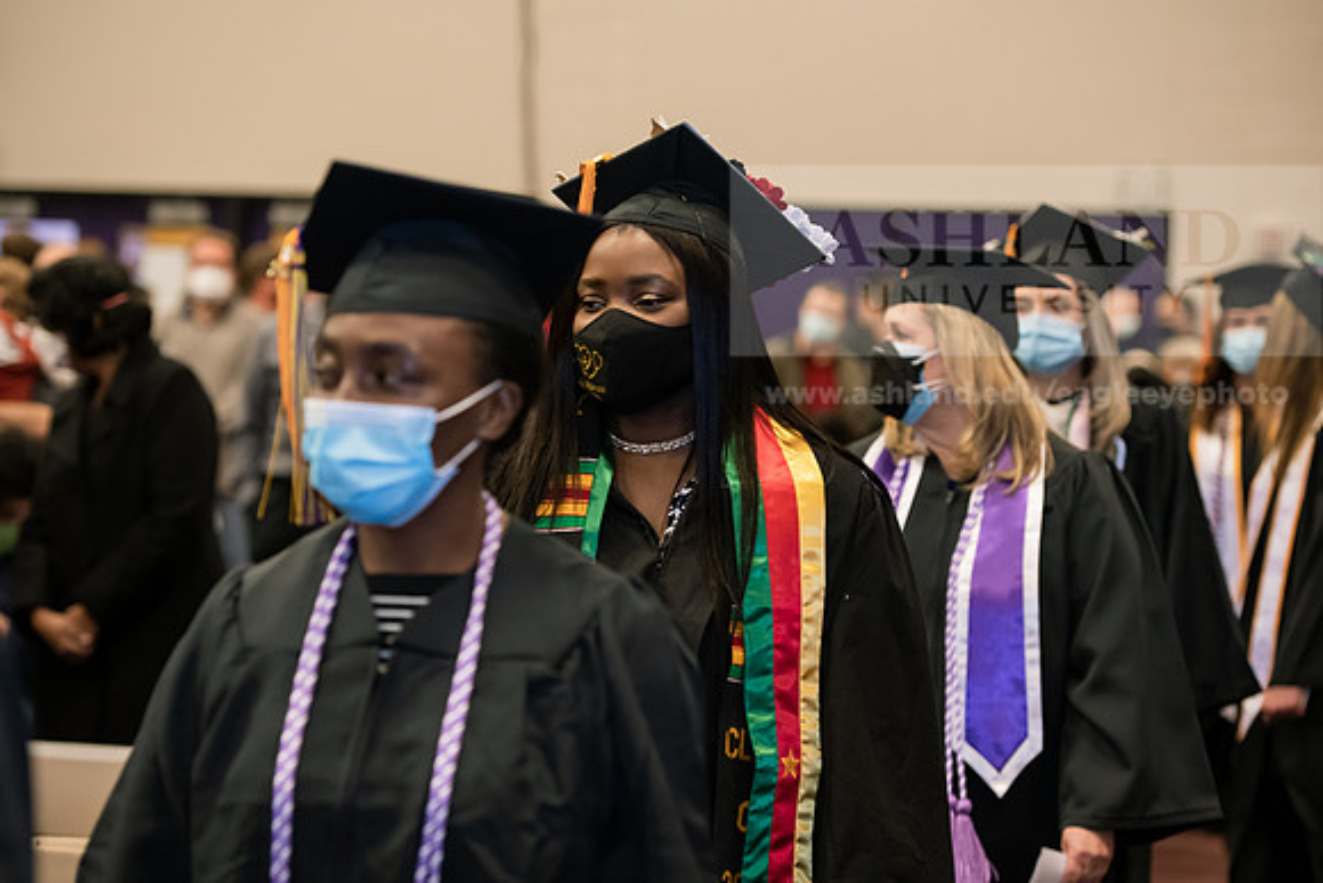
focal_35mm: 102
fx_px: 3749
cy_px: 442
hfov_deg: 20.0
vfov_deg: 13.4
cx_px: 662
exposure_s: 1/200
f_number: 3.5
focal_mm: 102
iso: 1600
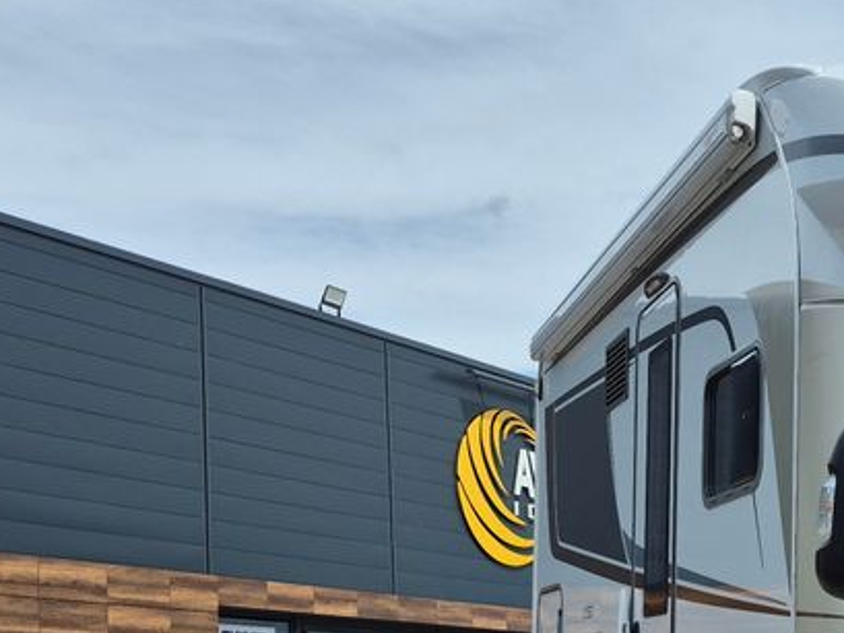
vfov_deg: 19.8
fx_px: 1756
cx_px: 1166
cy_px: 649
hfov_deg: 23.2
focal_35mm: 72
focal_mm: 5.4
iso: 25
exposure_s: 1/2552
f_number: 1.8
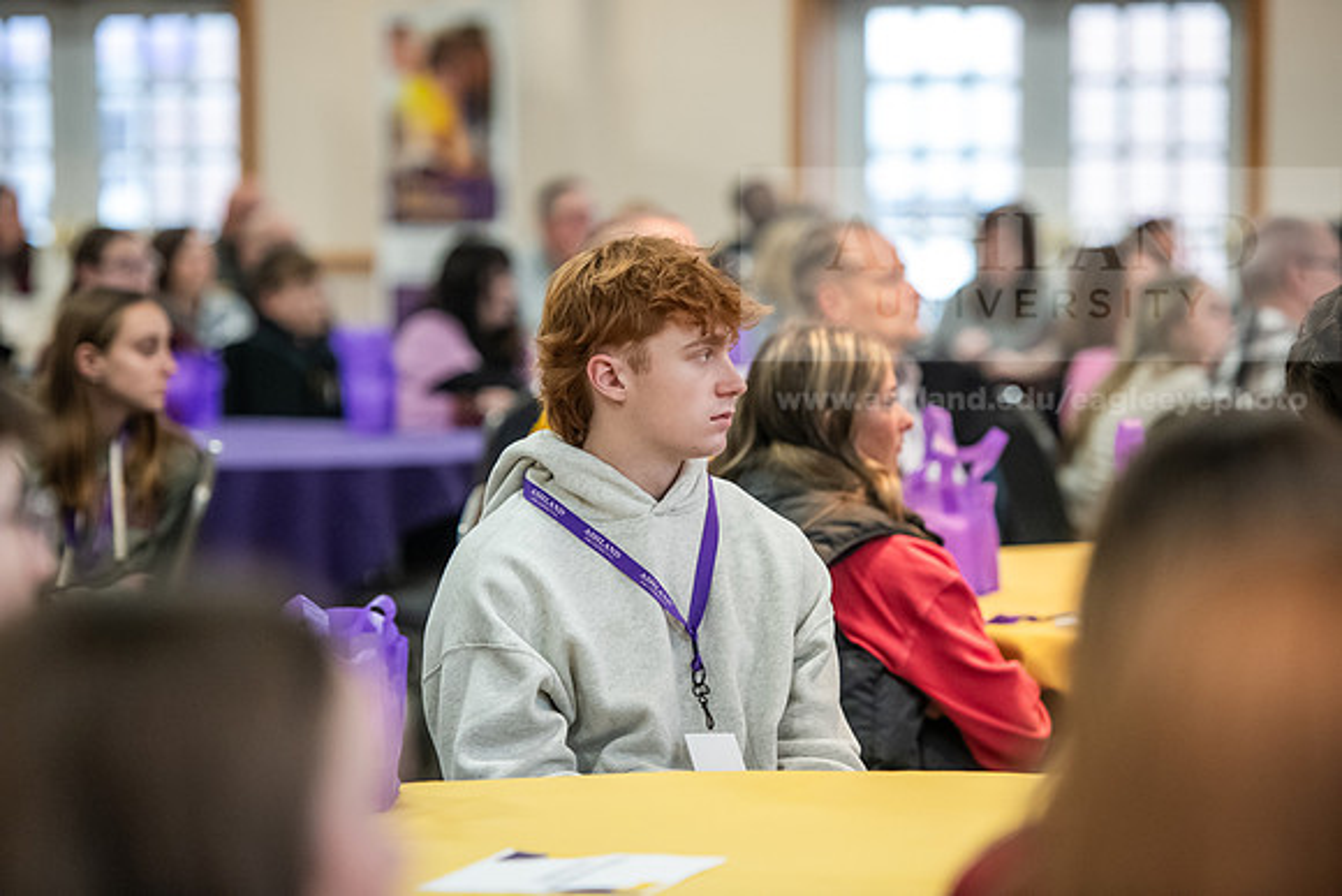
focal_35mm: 150
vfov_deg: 9.2
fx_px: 5593
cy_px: 448
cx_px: 671
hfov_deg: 13.7
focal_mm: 150
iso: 3200
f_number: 3.2
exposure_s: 1/200
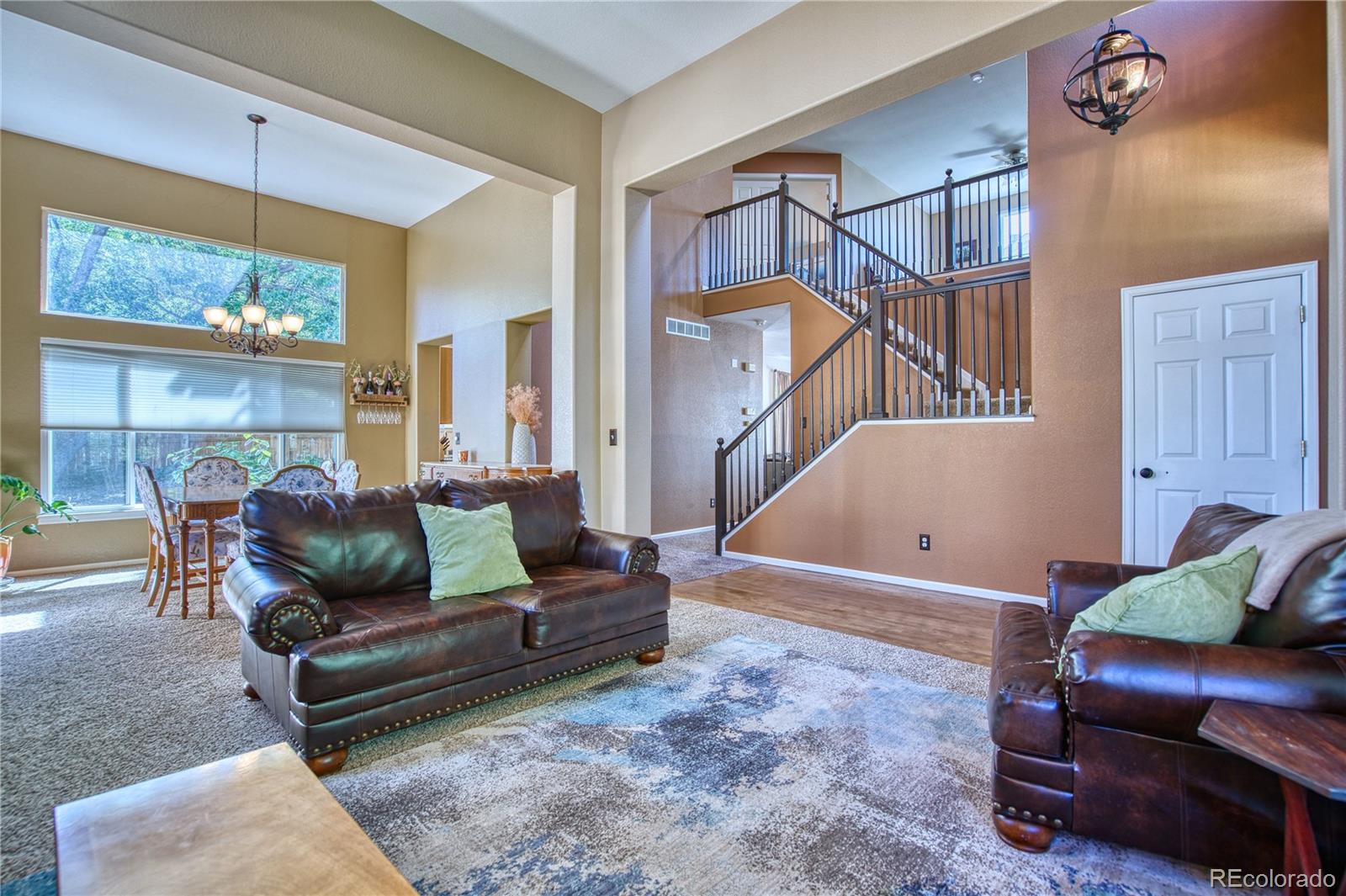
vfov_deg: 73.7
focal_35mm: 16
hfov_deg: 96.8
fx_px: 598
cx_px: 673
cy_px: 448
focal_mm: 16
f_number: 5.6
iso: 500
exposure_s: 1/13
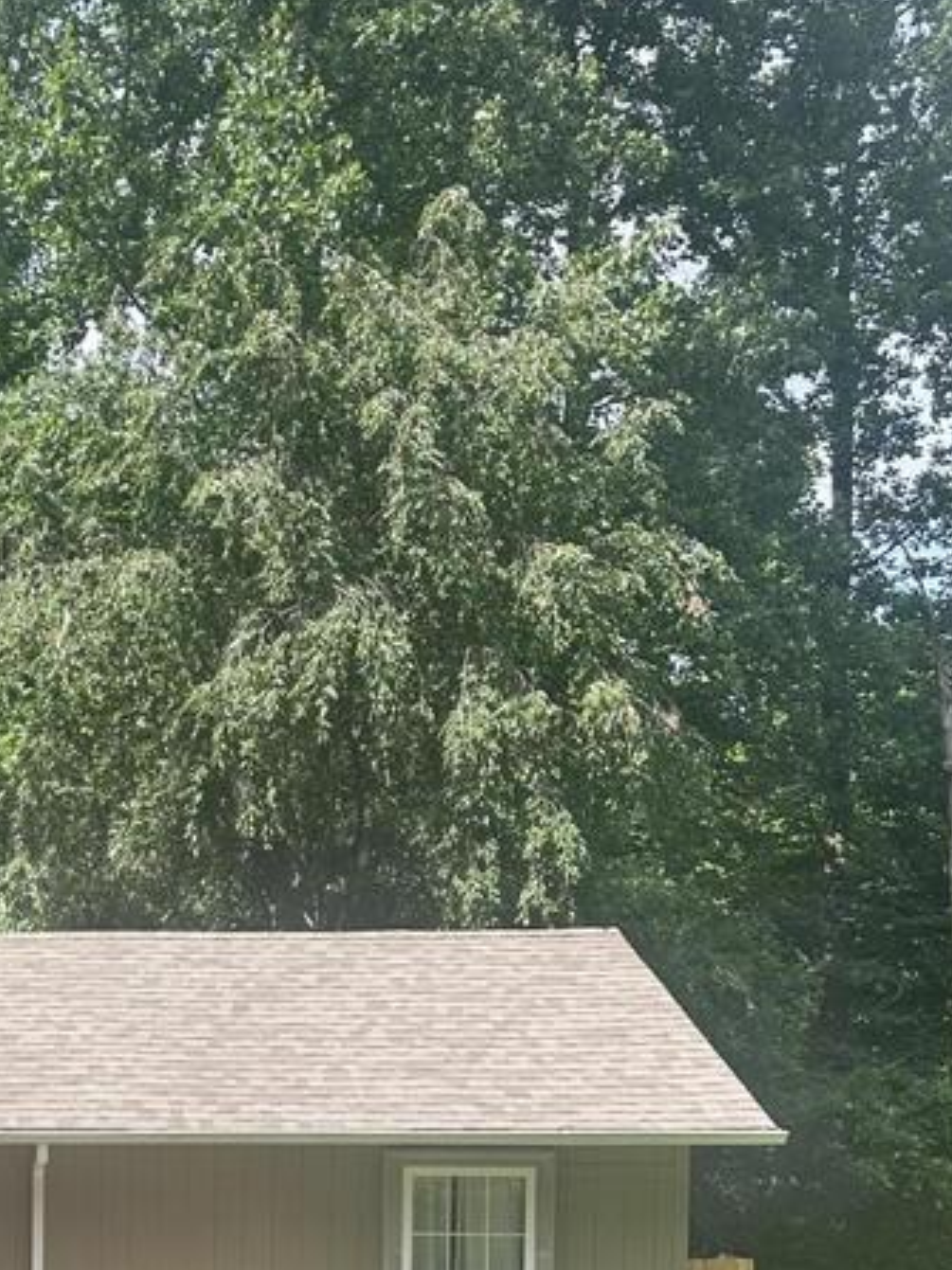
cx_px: -105
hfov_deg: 24.7
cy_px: 1145
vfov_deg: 33.1
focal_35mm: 55
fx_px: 2018
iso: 80
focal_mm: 6.86
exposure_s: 1/879
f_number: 1.78
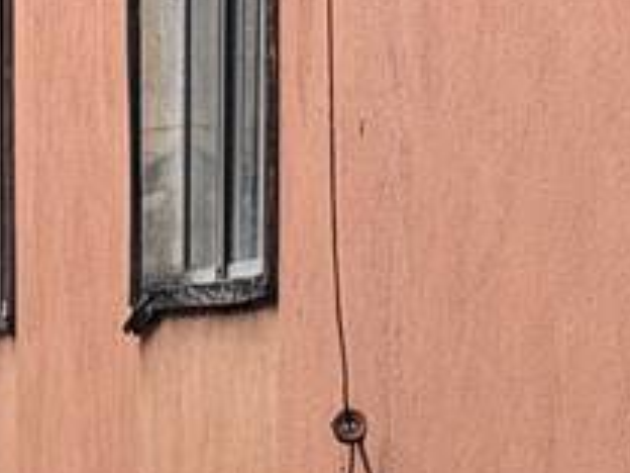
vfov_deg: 4.4
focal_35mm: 332
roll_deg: +1.1
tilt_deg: -8.2
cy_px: 1134
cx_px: -469
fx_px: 6042
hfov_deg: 5.9
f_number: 1.78
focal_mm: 6.76
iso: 100
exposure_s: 1/917
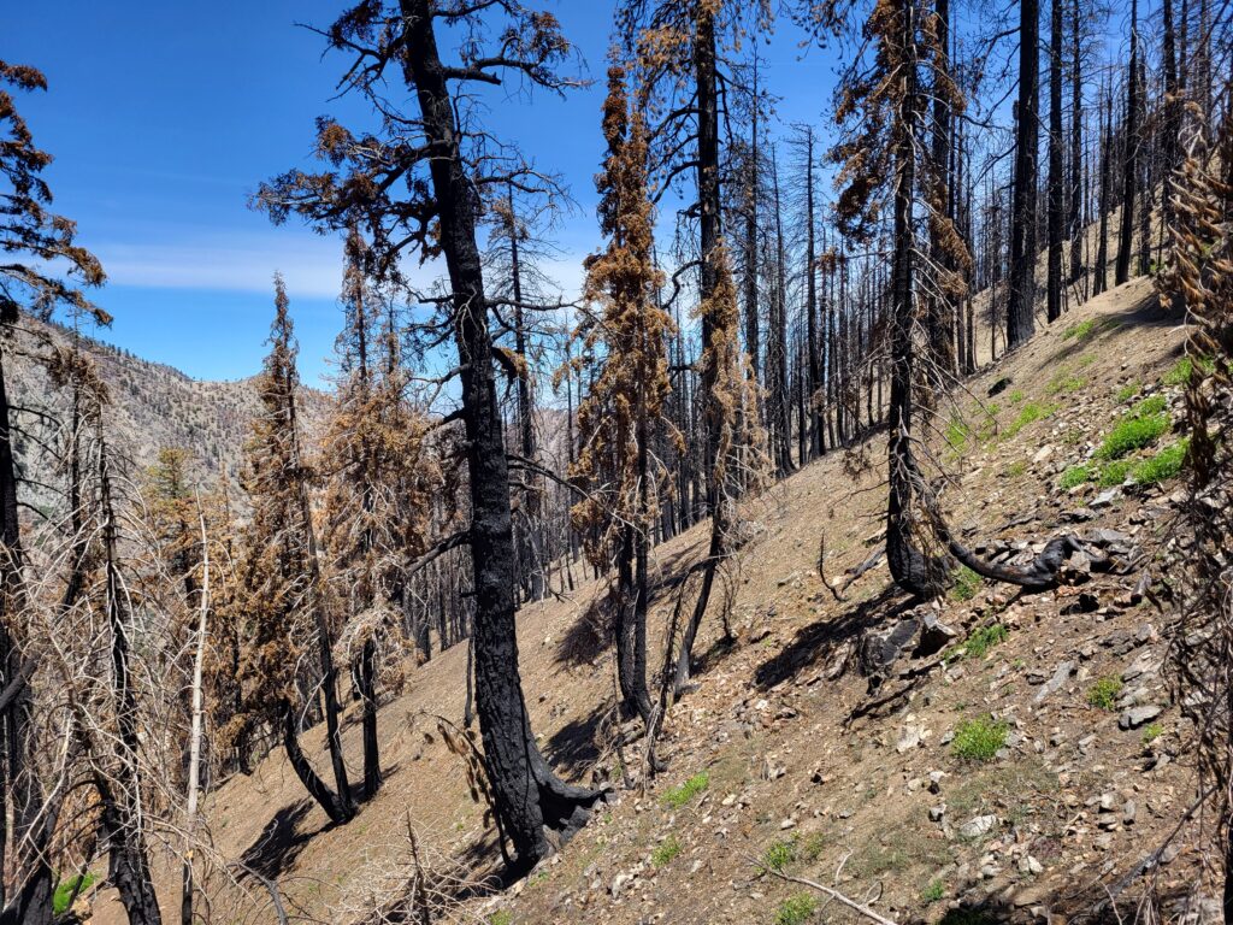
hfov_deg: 67.3
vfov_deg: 53.1
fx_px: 926
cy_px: 462
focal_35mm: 26
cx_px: 616
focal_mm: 5.4
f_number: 1.8
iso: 40
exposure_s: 1/1513
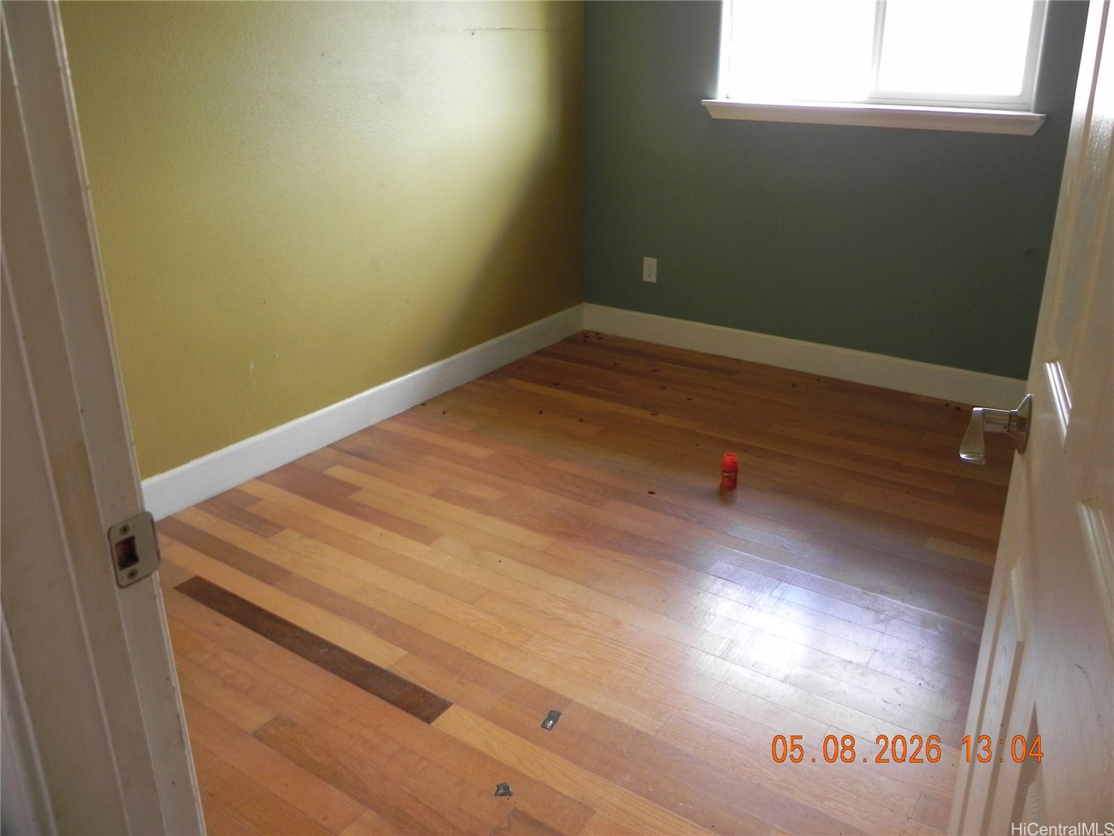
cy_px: 418
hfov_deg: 61.7
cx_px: 557
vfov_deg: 48.2
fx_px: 933
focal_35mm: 29
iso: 192
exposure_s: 1/30
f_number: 2.8
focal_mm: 5.2
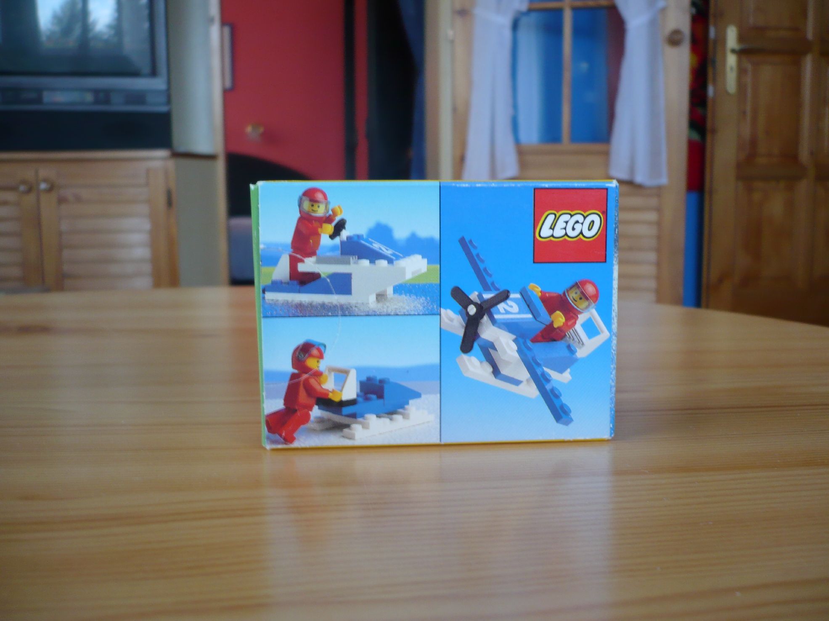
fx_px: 838
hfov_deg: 52.6
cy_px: 310
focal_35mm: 35
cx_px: 414
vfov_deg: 40.7
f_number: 2.8
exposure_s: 1/40
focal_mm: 5.8
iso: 100
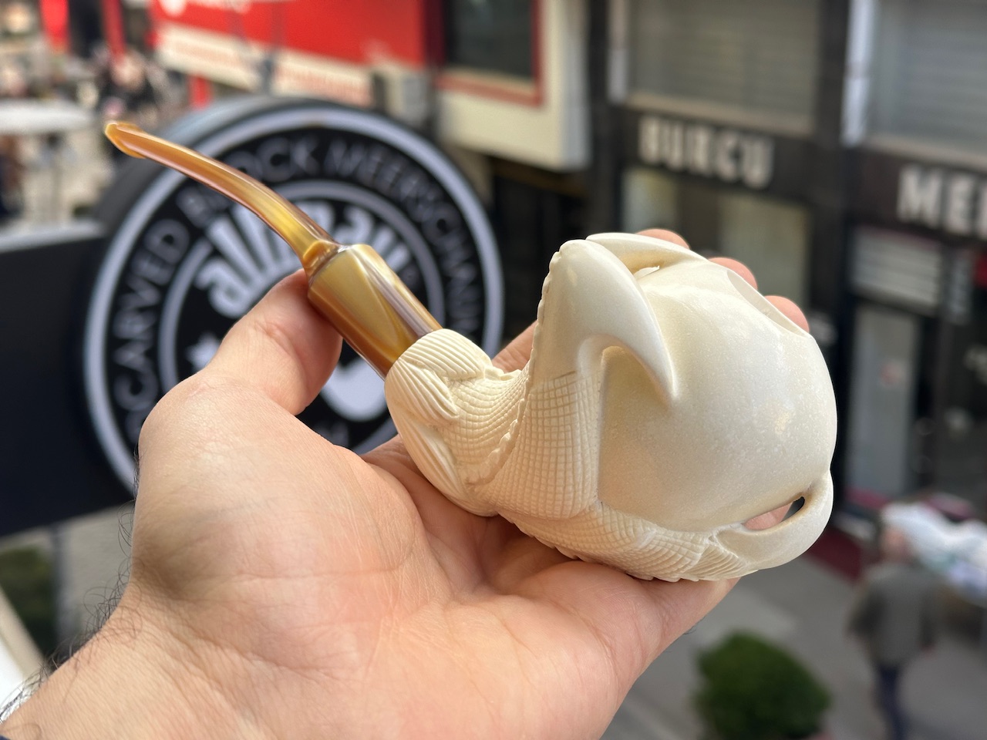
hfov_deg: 39.7
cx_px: 494
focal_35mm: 48
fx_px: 1369
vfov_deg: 30.3
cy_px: 370
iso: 64
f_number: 1.78
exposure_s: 1/442
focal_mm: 6.86
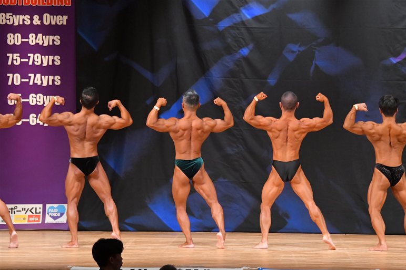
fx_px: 2289
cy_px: 135
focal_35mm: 203
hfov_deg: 10.1
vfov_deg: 6.8
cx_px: 204
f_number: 5.6
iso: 6400
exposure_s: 1/400
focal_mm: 135
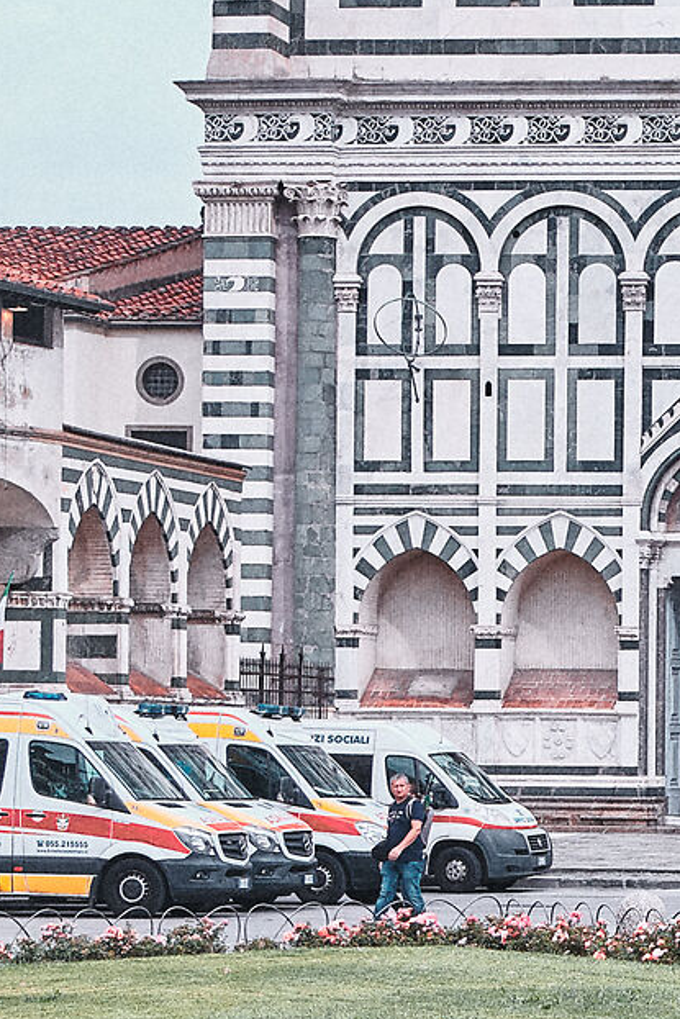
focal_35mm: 135
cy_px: 754
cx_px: 1183
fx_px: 3823
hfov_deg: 9.7
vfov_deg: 15.1
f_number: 4.4
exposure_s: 1/250
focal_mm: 23.5
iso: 200
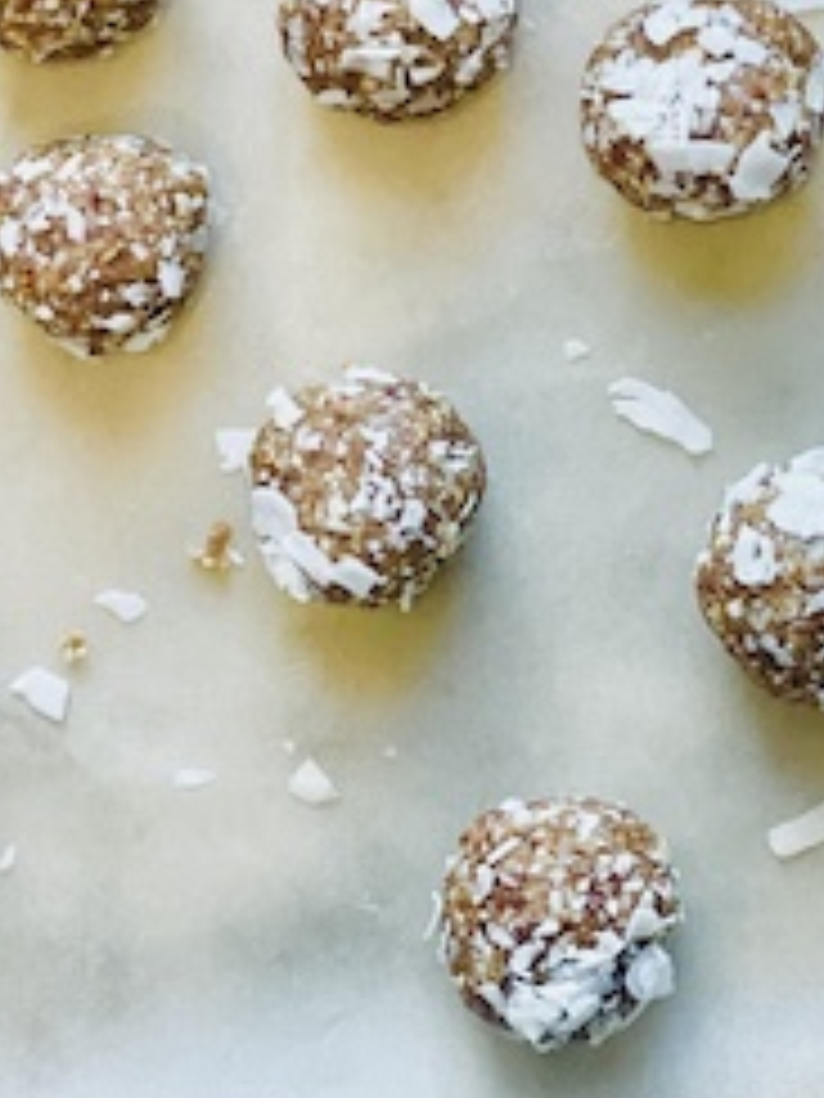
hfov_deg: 10.4
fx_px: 4507
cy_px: -83
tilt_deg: -84.4
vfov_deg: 13.6
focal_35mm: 142
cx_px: 333
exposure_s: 1/120
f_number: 2
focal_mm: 6
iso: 100
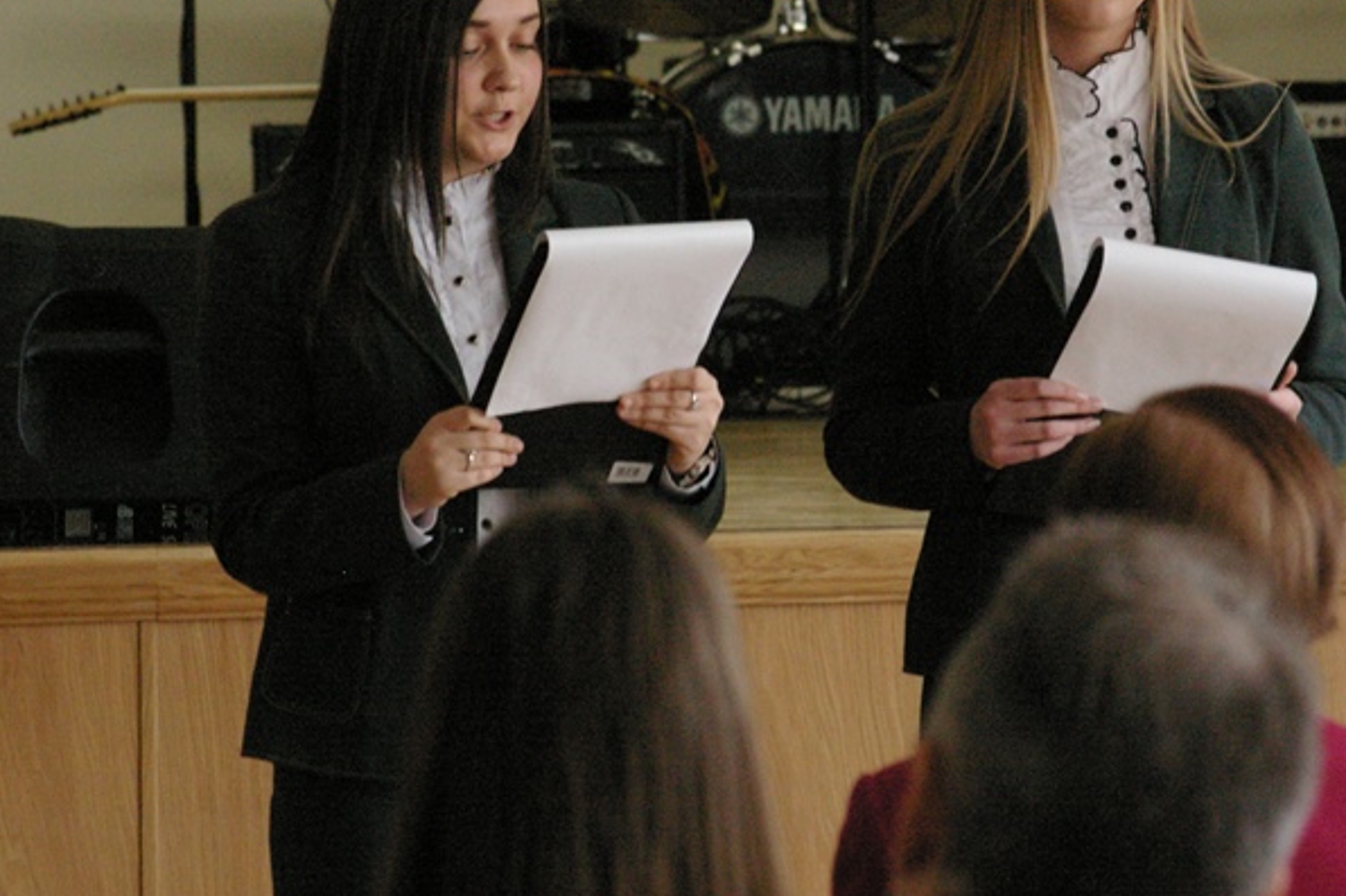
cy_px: 334
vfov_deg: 4.4
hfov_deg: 6.6
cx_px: 699
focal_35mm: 312
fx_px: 11661
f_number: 8
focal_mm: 150
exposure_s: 1/45
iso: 3200
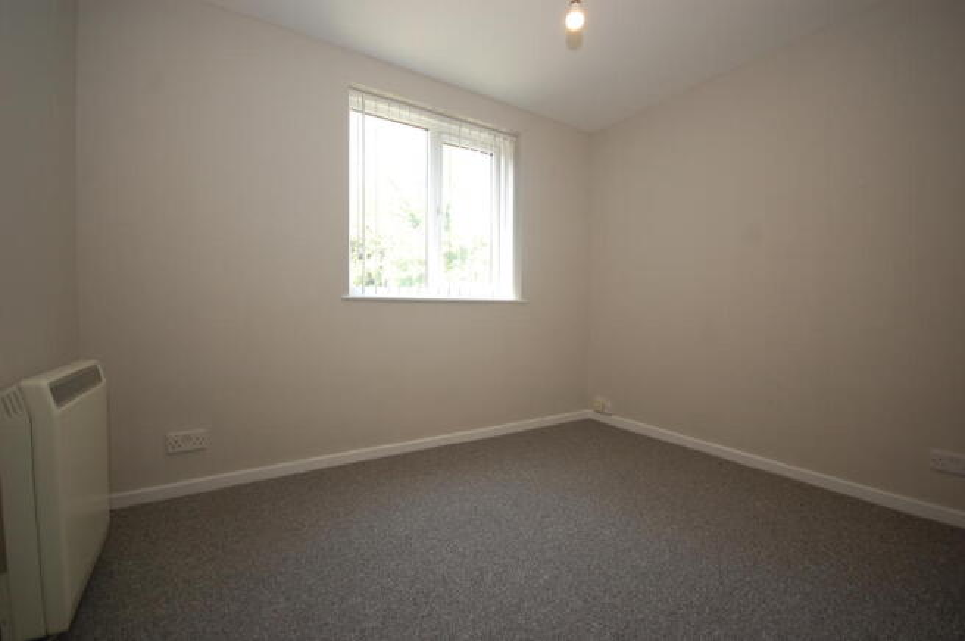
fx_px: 402
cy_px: 320
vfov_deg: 77.2
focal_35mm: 15
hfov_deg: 100.4
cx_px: 482
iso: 400
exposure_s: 1/60
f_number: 4
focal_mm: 10
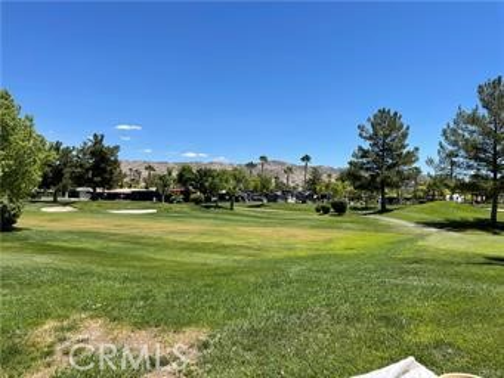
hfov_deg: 67.3
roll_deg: -1.6
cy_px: 189
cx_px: 252
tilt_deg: +2.8
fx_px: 379
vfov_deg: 53.1
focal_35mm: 26
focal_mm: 5.1
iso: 32
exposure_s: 1/3003
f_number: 1.6
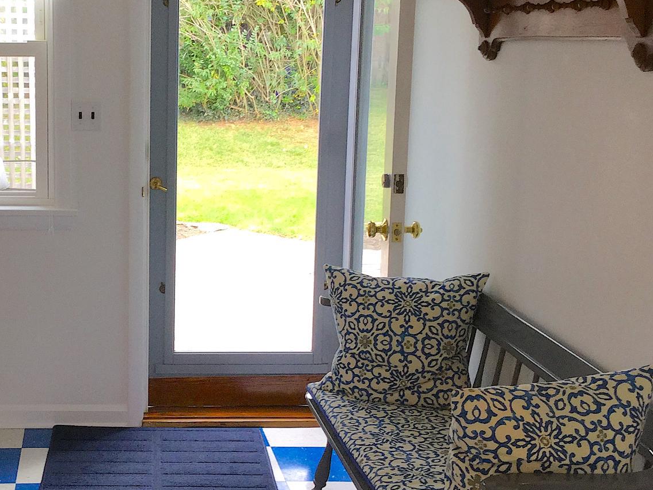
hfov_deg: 33.3
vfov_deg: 26.1
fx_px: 1056
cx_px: 119
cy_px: 217
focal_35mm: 56
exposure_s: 1/30
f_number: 2.4
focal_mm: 3.3
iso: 32
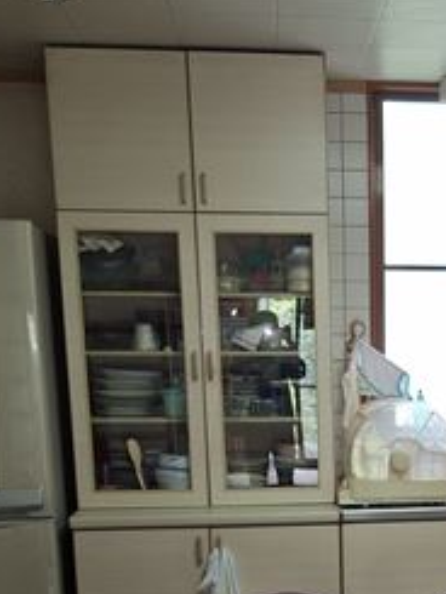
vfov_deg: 30.3
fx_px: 1030
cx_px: 395
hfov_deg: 23.8
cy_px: 567
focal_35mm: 60
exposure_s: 1/60
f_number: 1.8
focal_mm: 5.54
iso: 80
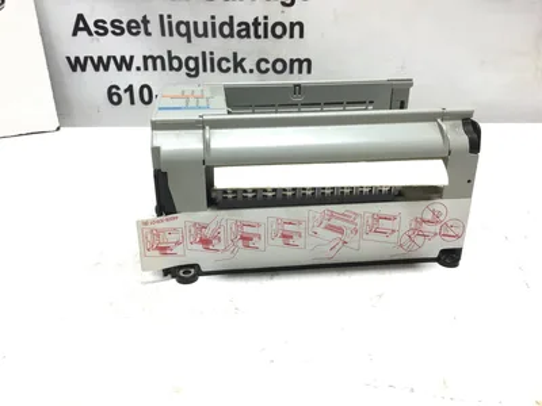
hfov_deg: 58.4
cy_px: 203
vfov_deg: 45.4
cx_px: 271
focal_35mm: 31
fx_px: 485
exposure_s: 1/120
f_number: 2.4
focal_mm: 3.3
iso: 40
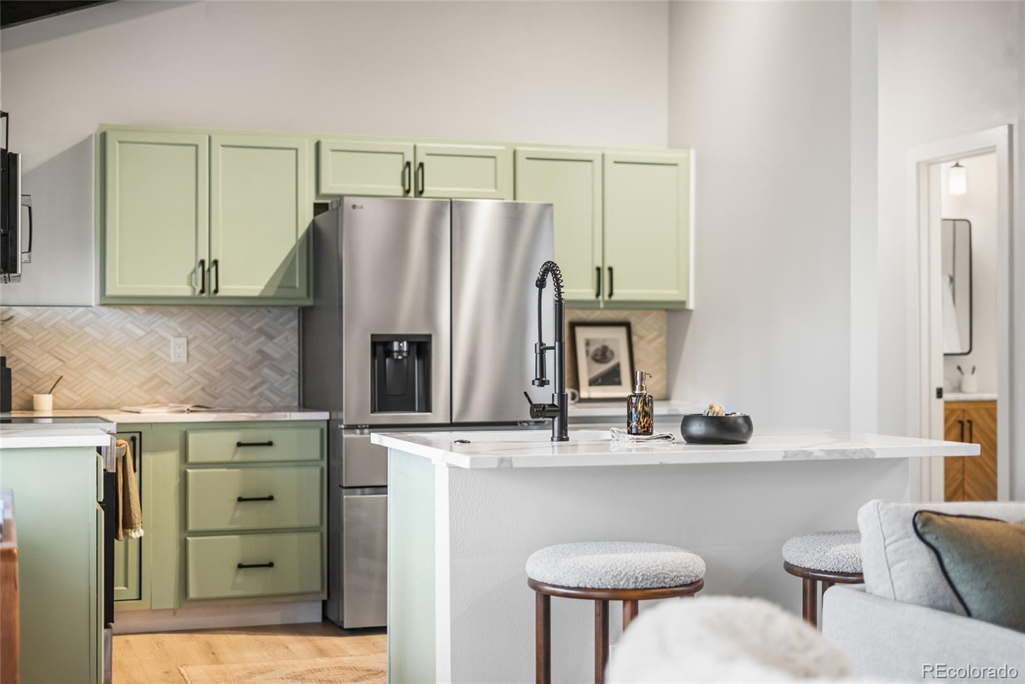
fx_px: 1424
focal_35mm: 50
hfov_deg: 39.6
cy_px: 342
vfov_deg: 27.0
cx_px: 512
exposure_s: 1/30
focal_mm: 50
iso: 200
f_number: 1.8
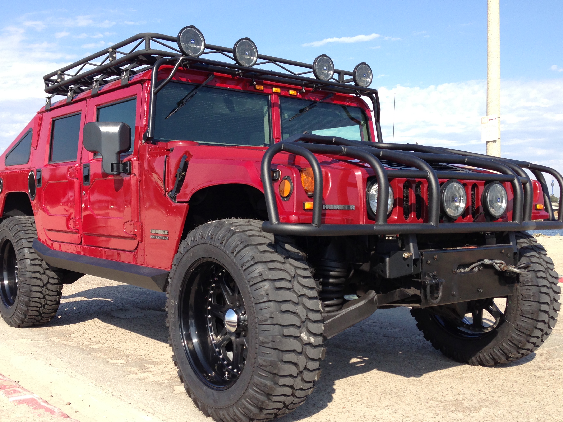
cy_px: 229
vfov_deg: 35.9
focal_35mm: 40
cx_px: 252
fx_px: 651
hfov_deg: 46.7
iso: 50
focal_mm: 4.13
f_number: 2.4
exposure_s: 1/847
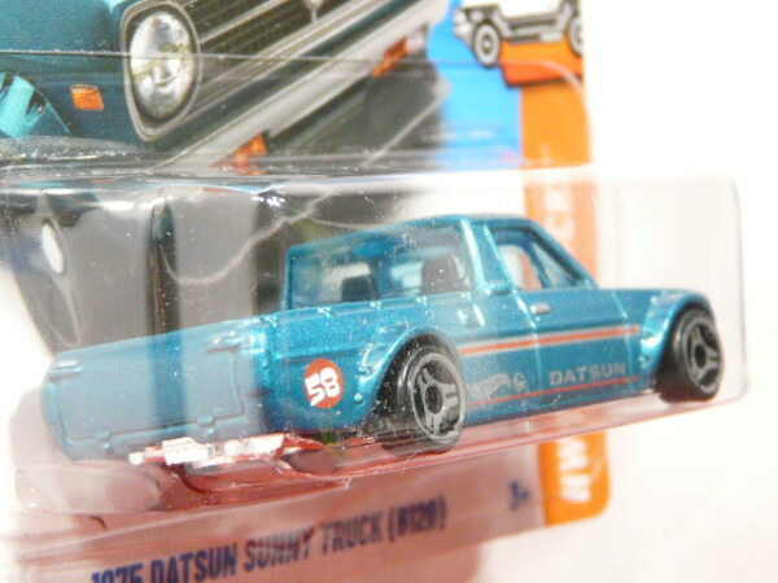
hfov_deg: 19.3
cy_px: 292
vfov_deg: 14.5
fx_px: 2292
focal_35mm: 102
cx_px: 389
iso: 200
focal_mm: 10.5
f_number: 3.2
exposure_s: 1/20
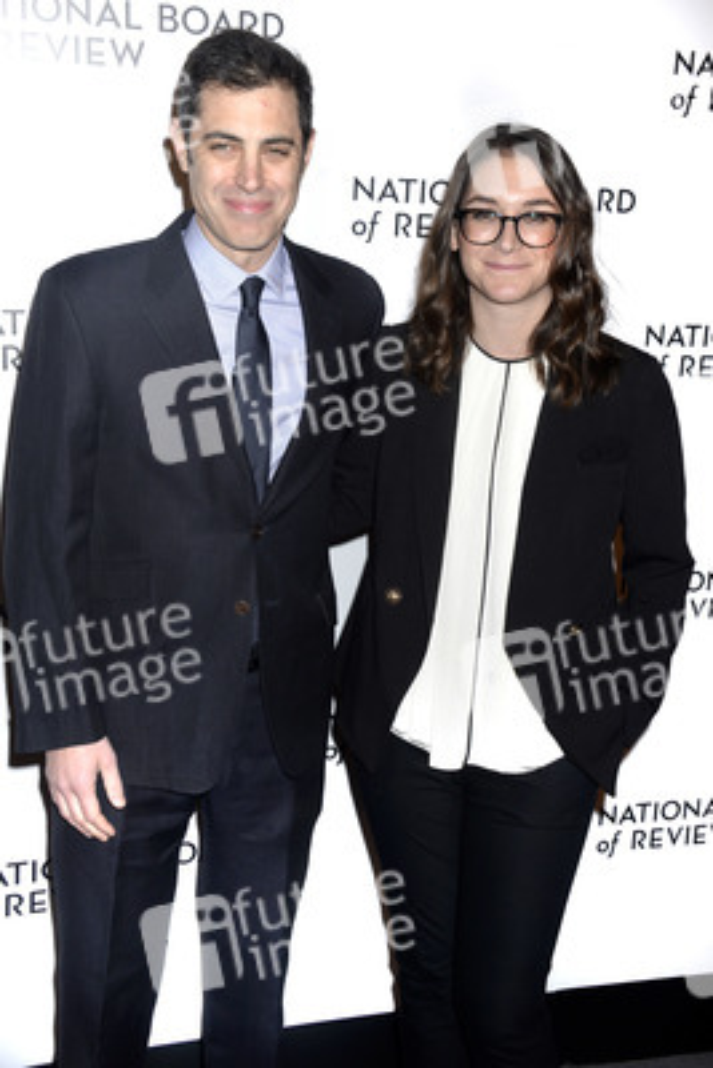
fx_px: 1425
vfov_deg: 41.1
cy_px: 534
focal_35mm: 48
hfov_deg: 28.1
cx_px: 356
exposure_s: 1/250
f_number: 6.3
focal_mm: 48
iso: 800
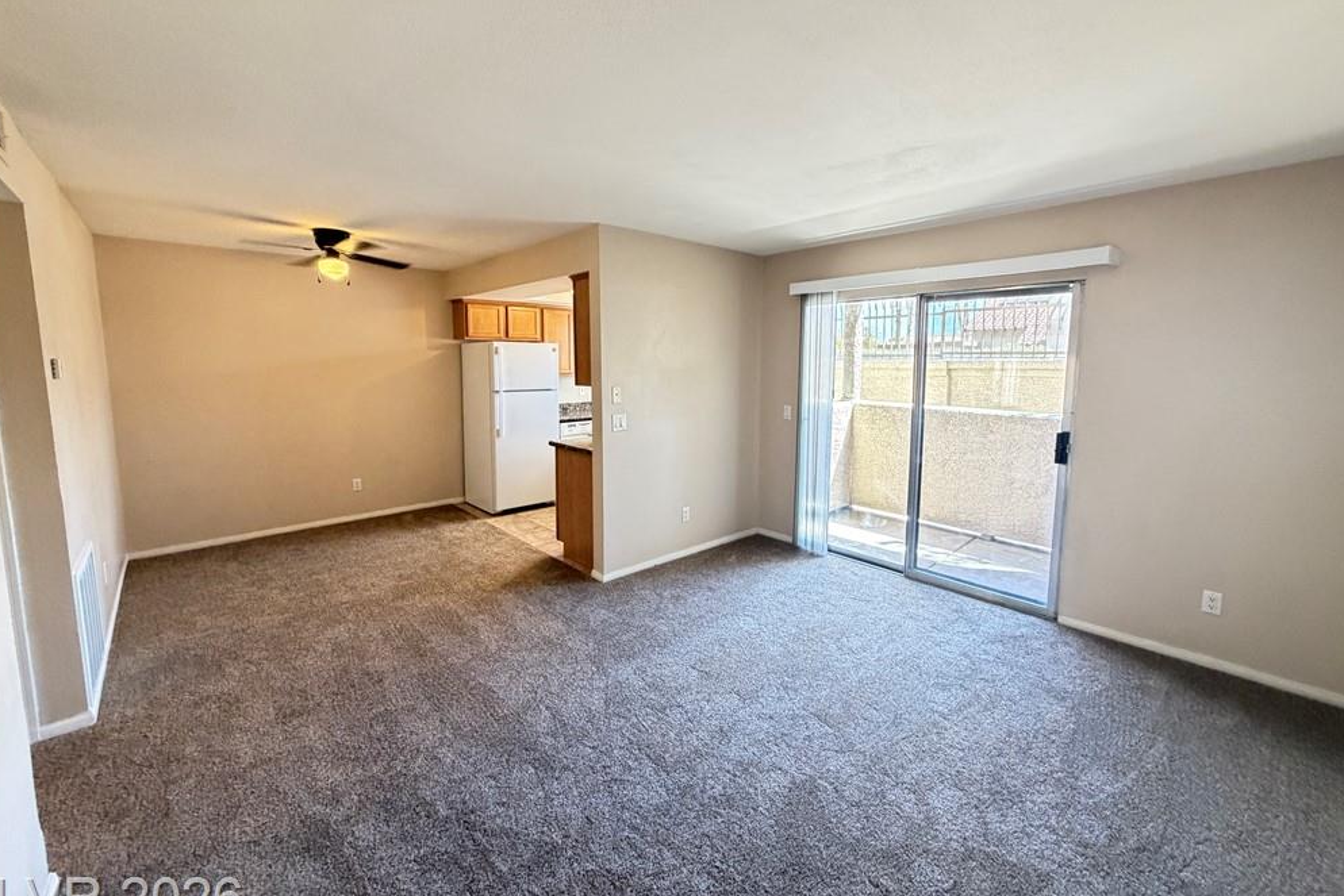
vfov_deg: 77.3
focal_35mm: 15
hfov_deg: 100.4
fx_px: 560
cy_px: 420
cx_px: 676
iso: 400
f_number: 2.2
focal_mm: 2.22
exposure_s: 1/60
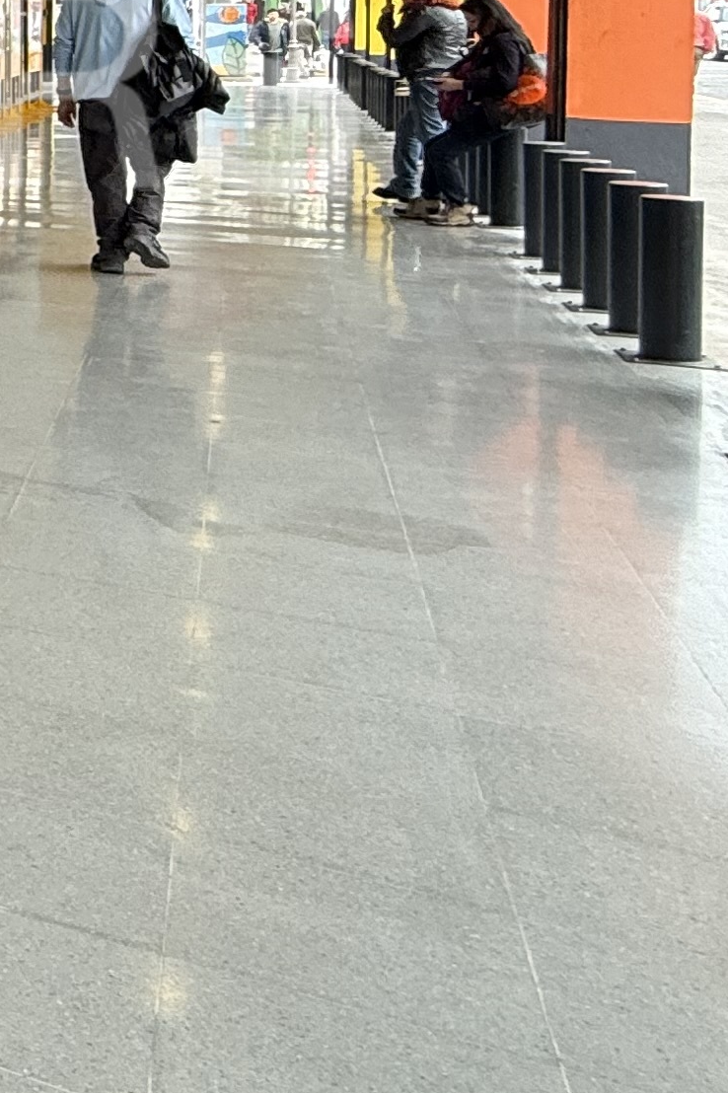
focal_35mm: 53
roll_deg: +0.5
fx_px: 1609
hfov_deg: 16.1
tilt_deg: -0.9
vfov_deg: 34.8
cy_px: 58
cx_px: -904
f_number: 2.2
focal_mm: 2.22
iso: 64
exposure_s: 1/100
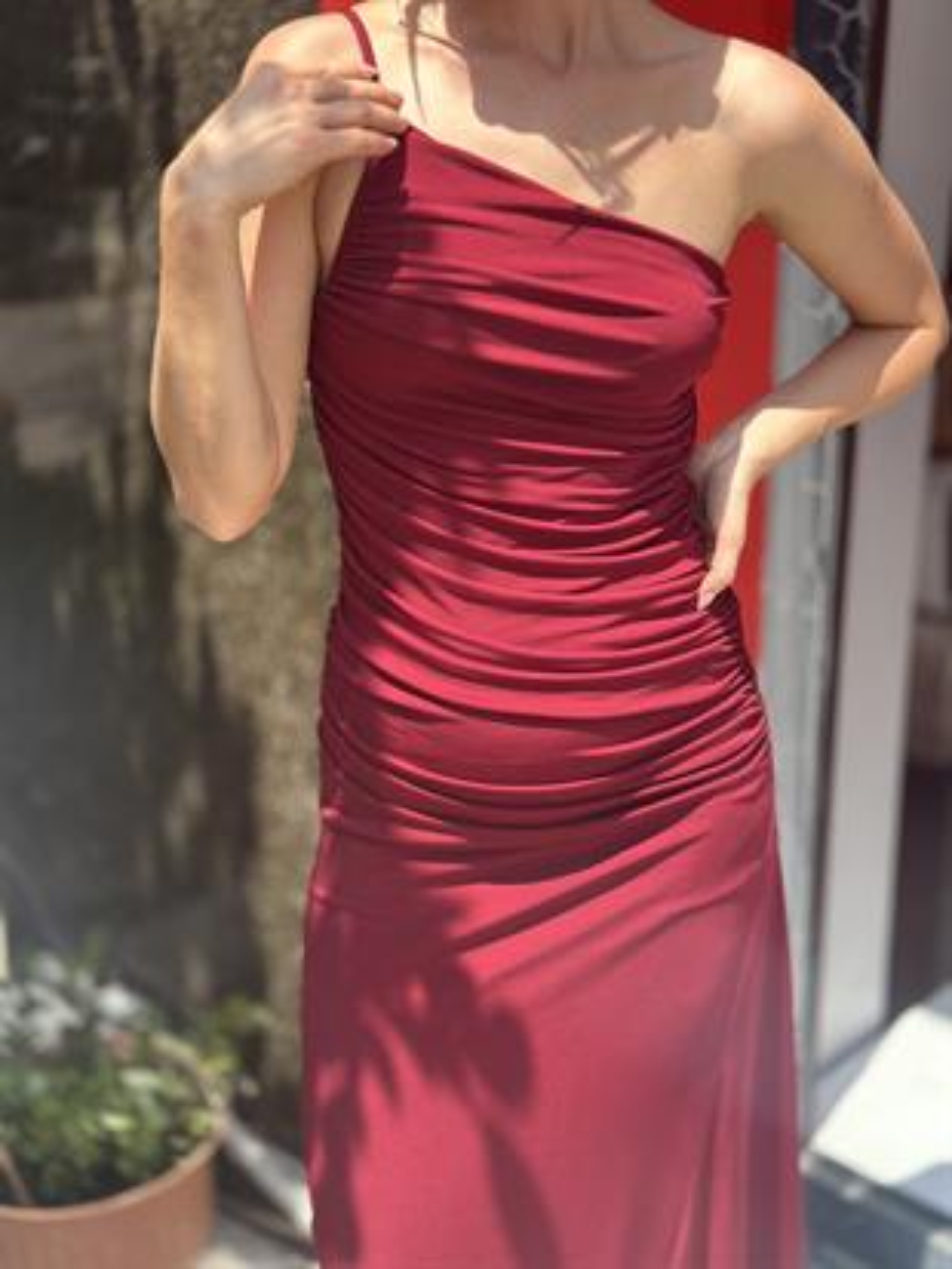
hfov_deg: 30.3
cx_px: 476
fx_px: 1759
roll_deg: -0.4
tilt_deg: -22.1
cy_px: 634
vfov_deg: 39.6
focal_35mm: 48
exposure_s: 1/1517
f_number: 1.78
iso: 80
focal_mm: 6.86
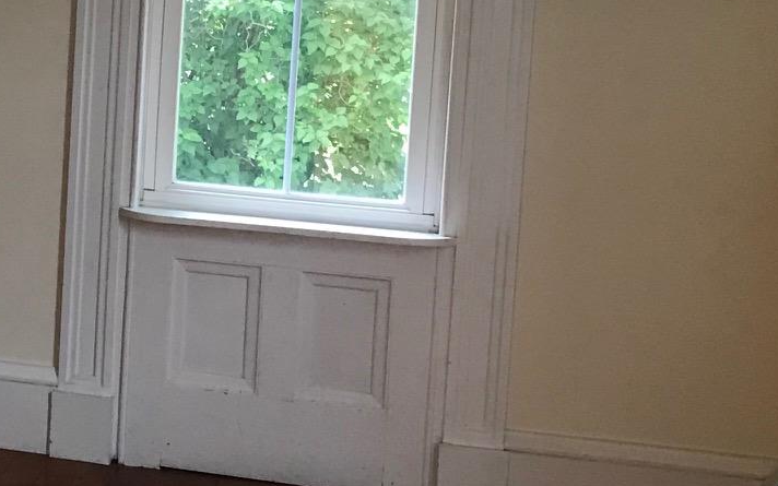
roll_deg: -1.4
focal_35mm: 84
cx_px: -134
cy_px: 74
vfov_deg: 15.4
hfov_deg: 22.8
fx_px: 1781
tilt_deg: -3.9
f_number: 1.8
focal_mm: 3.99
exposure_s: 1/15
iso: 50
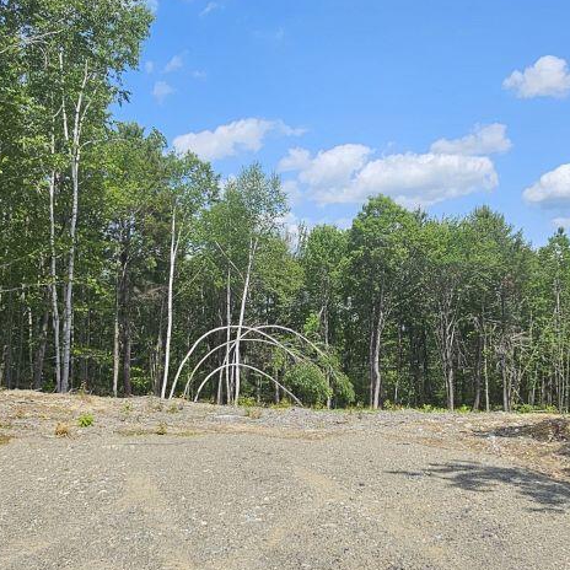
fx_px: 615
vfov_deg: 49.7
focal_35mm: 33
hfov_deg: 49.7
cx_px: 278
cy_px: 296
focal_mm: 2.2
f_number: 2.2
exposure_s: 1/3474
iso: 50
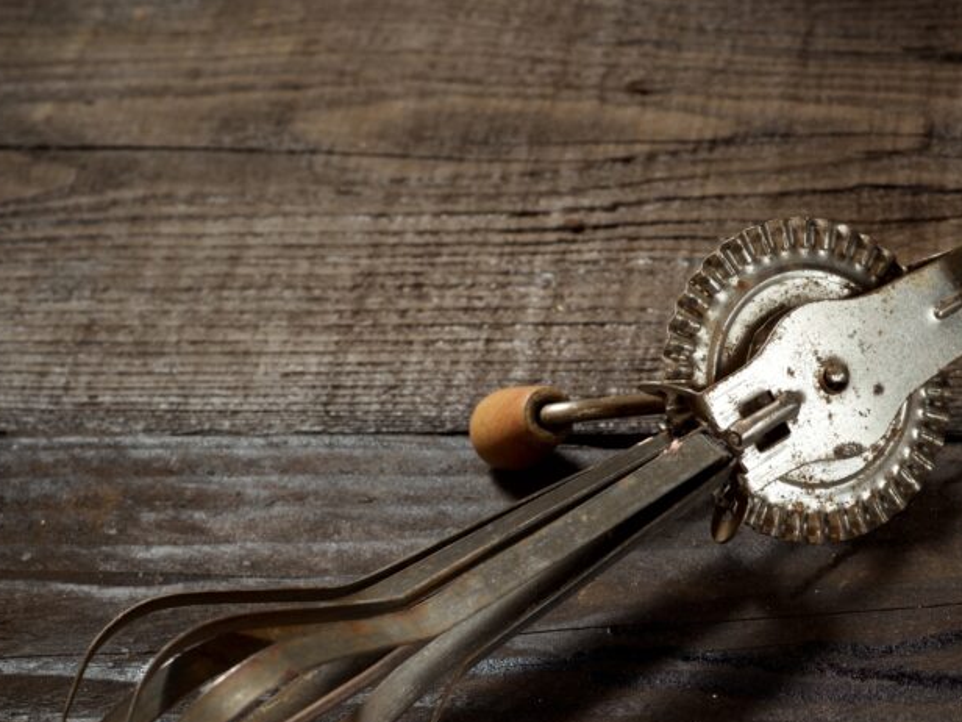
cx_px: 653
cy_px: 505
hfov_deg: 20.4
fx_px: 2668
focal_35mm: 96
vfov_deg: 15.4
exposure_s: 1/160
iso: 200
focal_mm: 60
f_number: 10
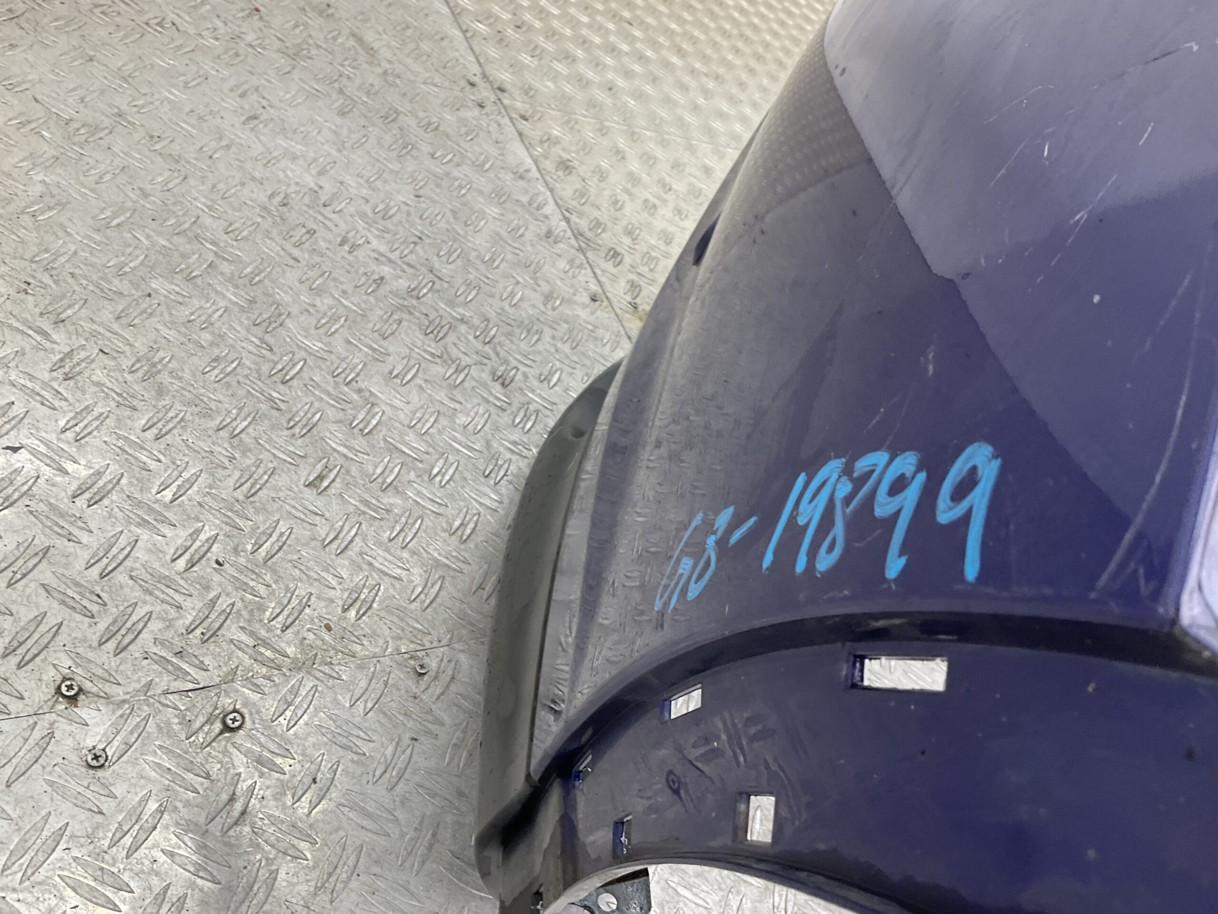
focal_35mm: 29
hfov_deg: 61.7
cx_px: 609
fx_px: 1020
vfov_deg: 48.2
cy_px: 457
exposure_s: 1/100
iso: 32
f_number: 1.8
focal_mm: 3
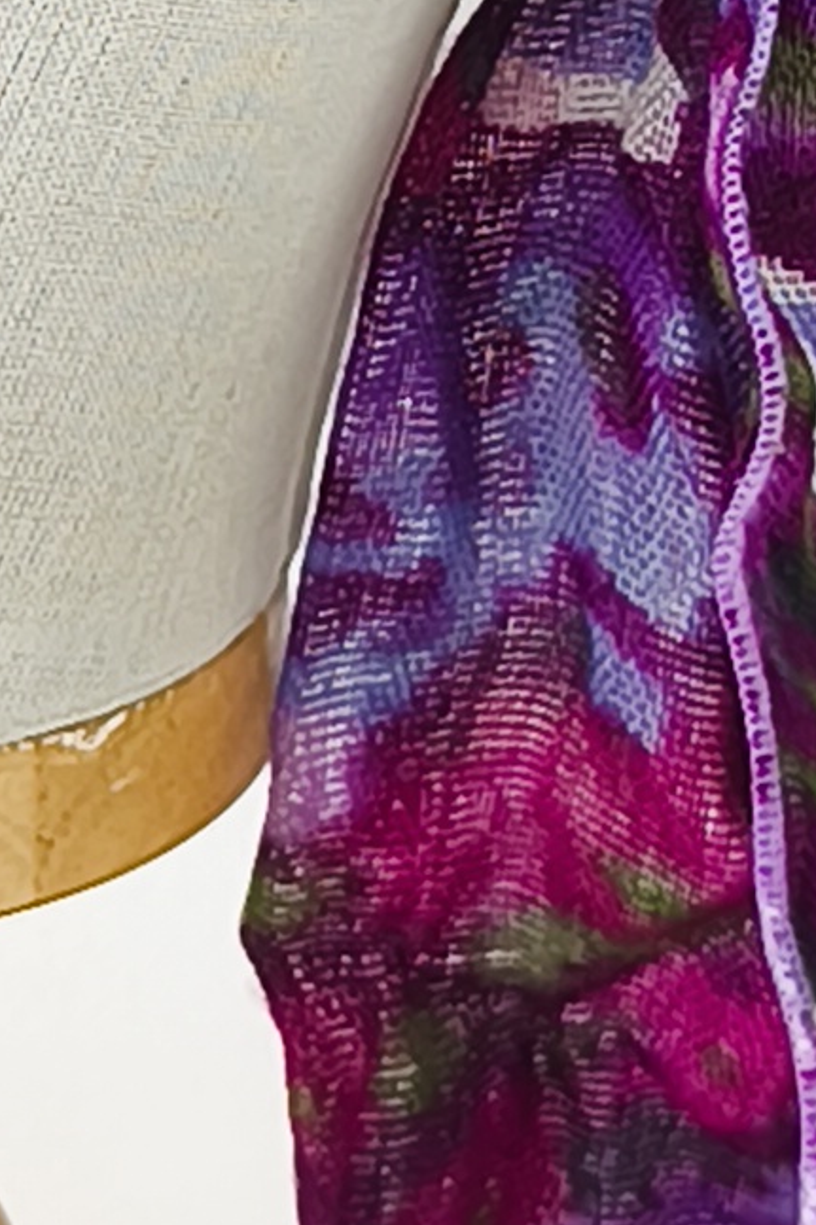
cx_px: -47
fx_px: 7143
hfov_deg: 6.5
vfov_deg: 9.6
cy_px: -341
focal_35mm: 210
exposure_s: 1/40
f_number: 1.65
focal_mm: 6.14
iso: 50
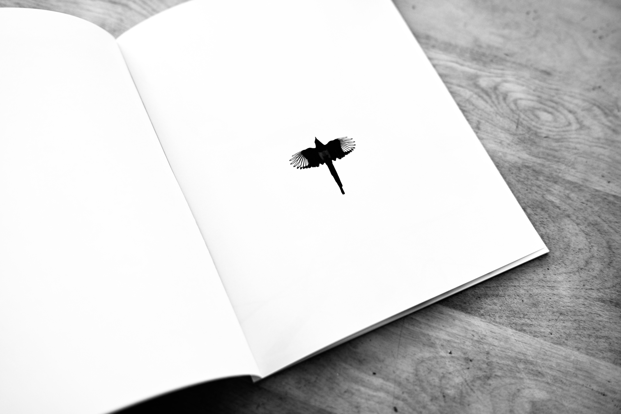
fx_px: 690
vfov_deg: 33.4
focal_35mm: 40
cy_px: 207
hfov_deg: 48.5
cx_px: 310
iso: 100
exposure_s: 1/100
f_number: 2.8
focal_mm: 40
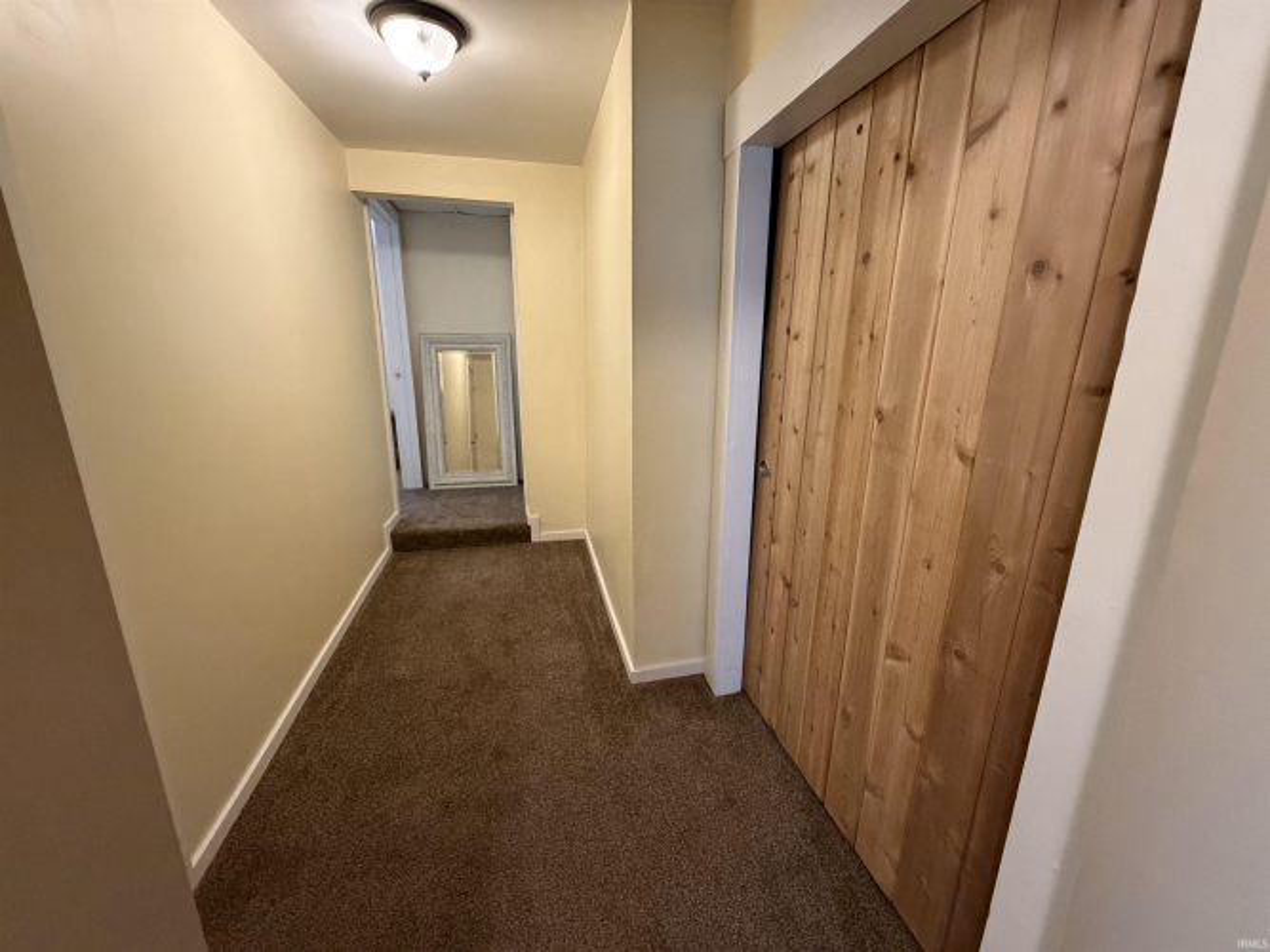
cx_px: 635
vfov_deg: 85.7
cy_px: 476
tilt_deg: -13.6
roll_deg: +0.4
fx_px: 514
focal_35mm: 14
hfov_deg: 102.1
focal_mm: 2.22
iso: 640
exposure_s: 1/60
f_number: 2.2
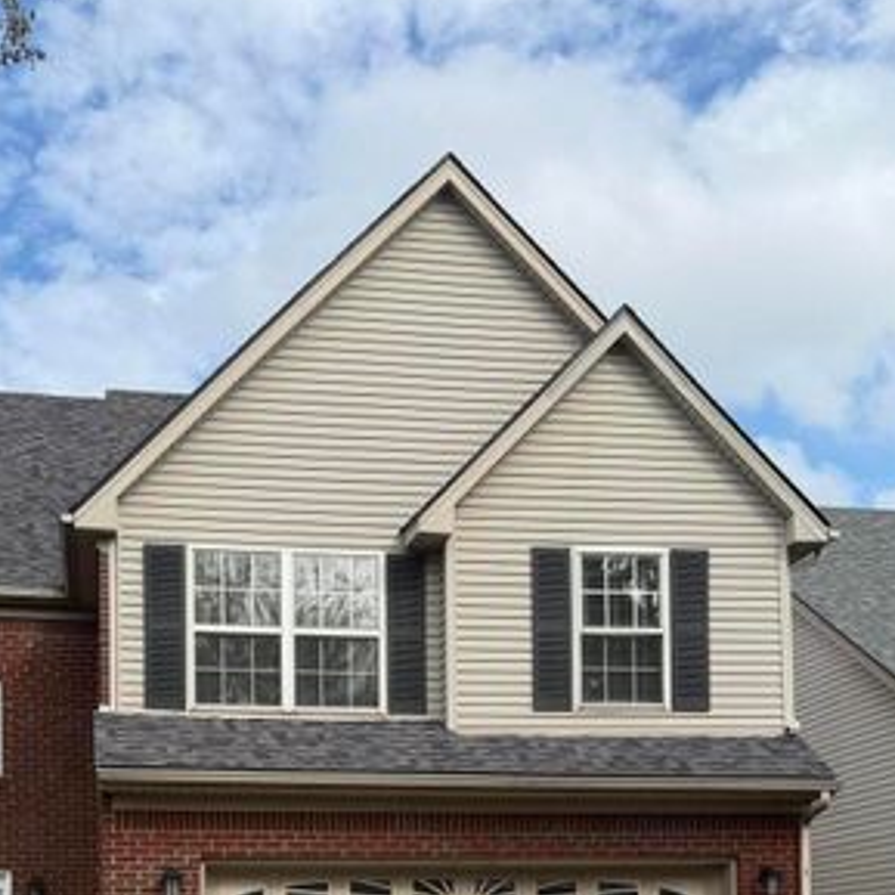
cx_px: 322
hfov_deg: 34.5
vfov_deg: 31.8
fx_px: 1433
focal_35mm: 49
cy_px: 912
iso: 80
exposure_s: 1/4167
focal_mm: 6.76
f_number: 1.78
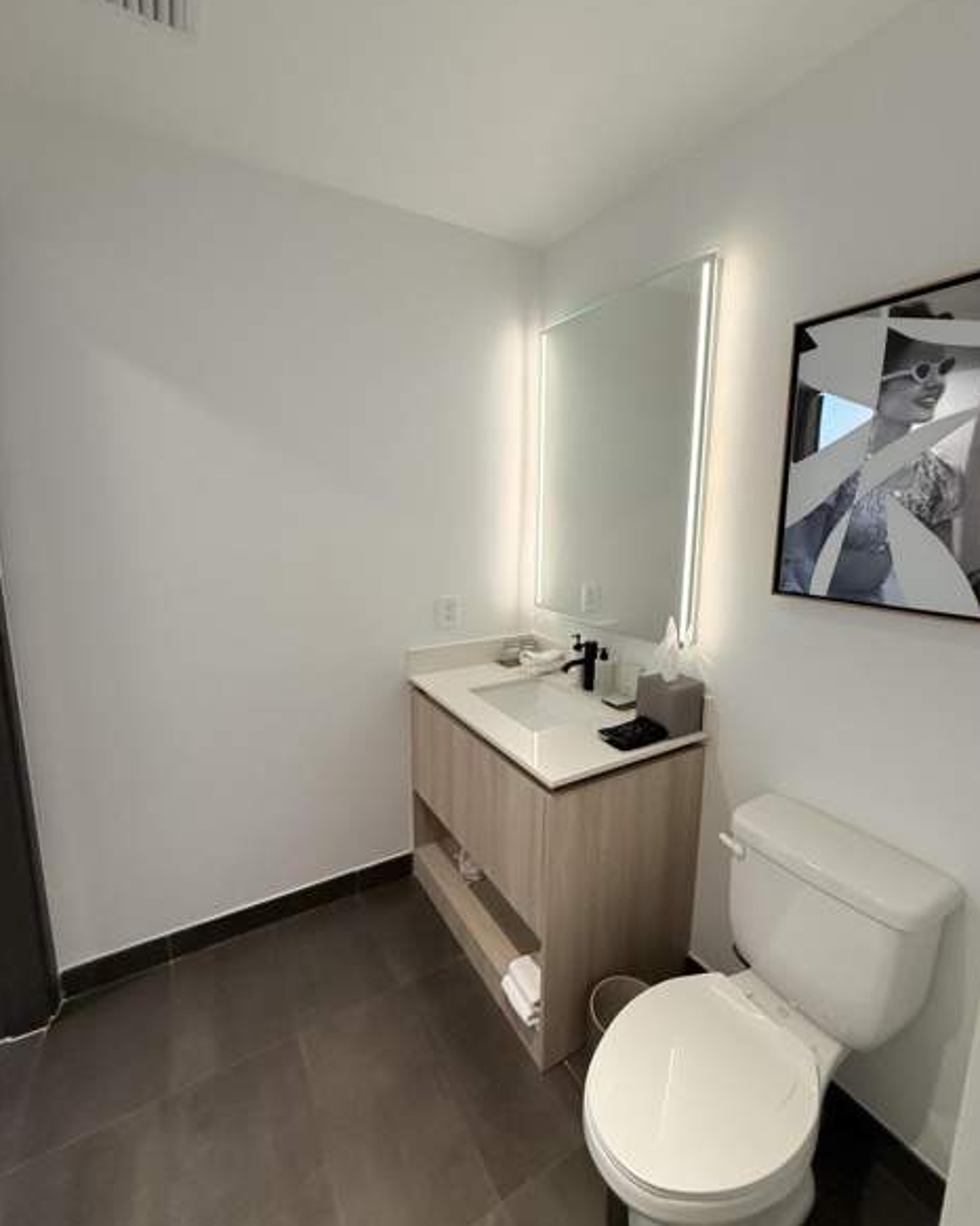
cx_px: 501
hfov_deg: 84.0
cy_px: 595
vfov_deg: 96.8
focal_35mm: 15
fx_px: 544
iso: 250
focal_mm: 2.22
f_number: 2.2
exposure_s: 1/120
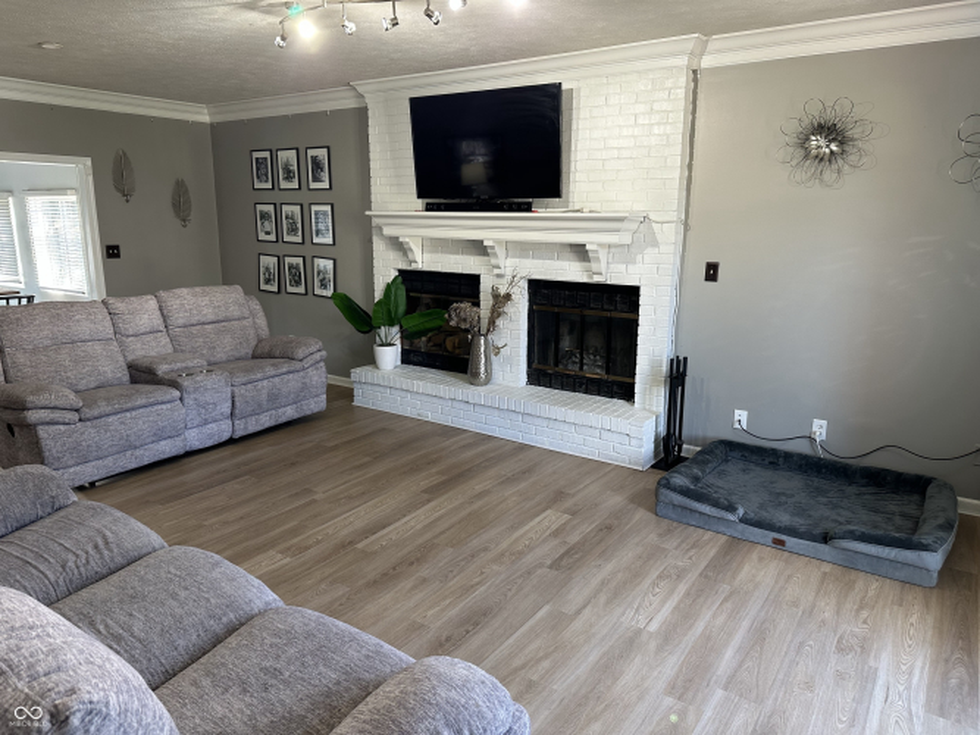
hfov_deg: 71.6
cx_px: 490
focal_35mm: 24
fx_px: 679
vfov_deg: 56.8
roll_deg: -0.4
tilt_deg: -12.4
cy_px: 368
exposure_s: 1/60
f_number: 1.78
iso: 125
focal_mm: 6.86
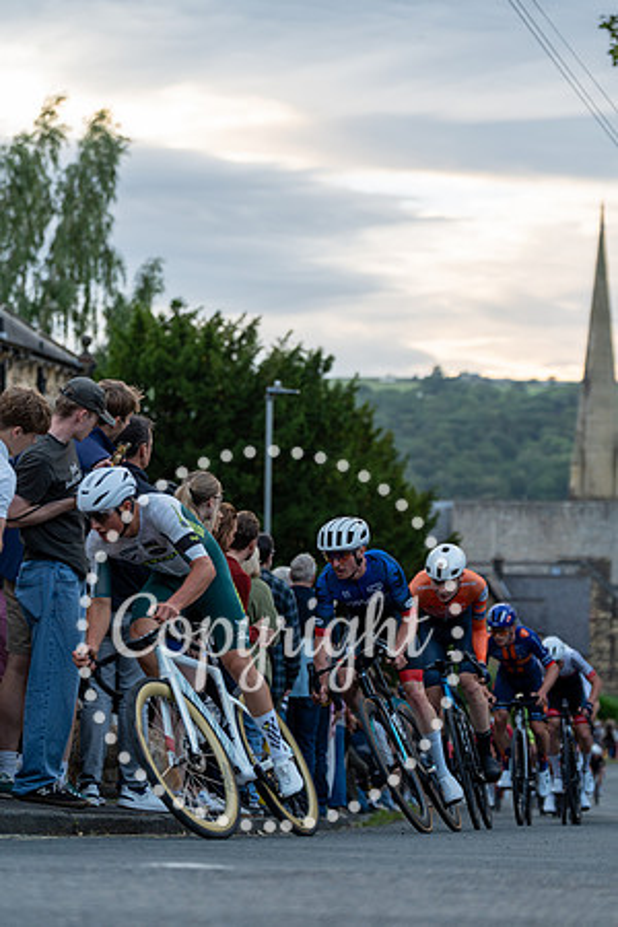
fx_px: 2498
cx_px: 309
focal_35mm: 97
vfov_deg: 21.0
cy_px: 464
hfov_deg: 14.1
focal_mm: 97
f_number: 3.2
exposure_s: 1/640
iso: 800
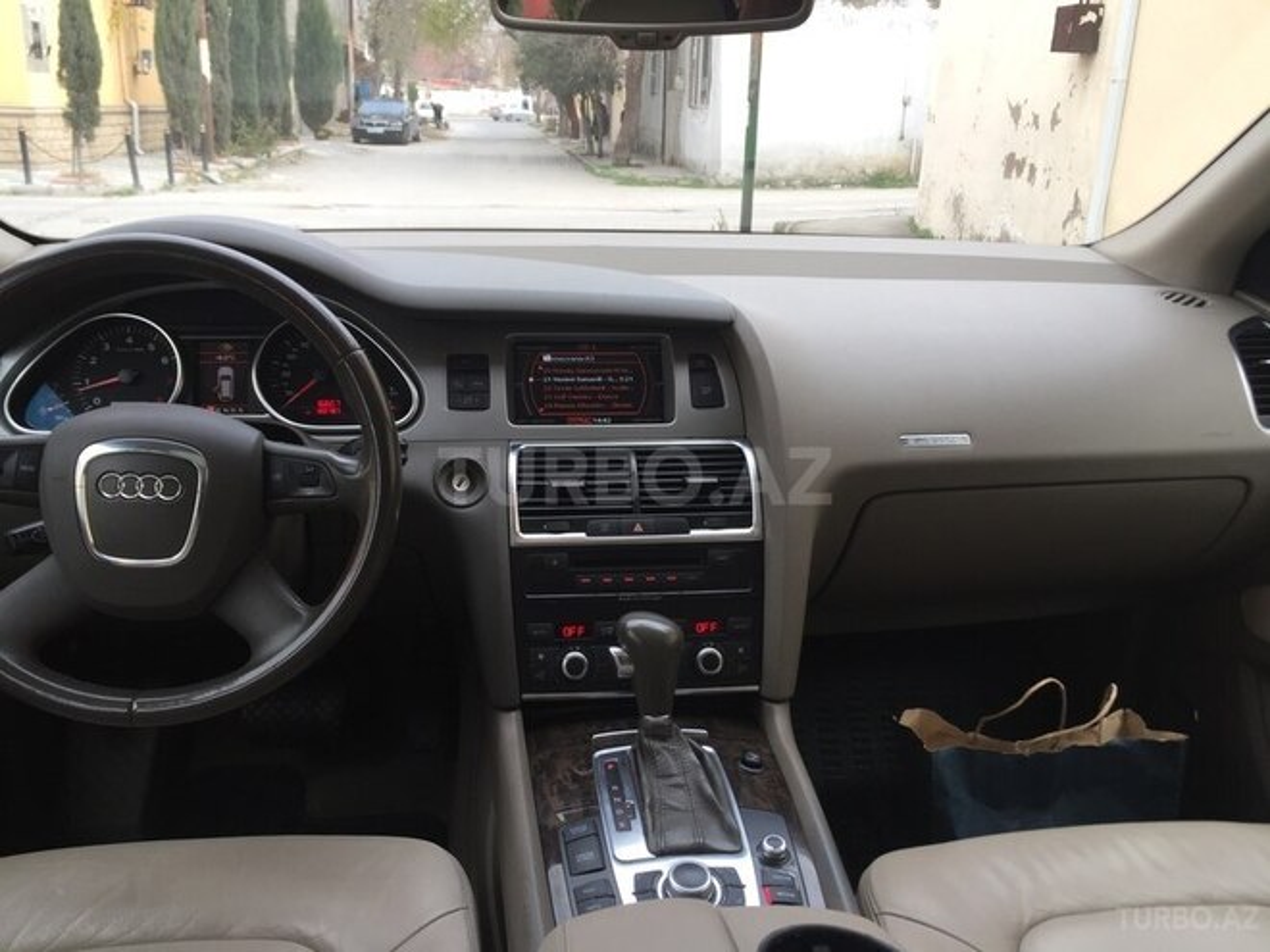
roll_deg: -1.9
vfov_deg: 48.2
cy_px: 476
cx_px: 635
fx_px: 1064
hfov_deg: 61.7
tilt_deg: -17.5
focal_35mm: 29
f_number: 2.2
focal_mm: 4.15
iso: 32
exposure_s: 1/116
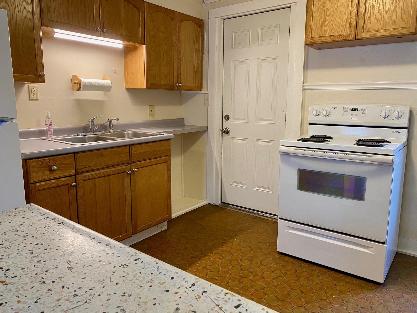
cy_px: 156
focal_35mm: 26
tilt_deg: -9.6
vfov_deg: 53.1
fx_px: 313
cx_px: 208
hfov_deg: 67.3
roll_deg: -1.3
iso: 160
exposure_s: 1/60
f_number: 1.8
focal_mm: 4.25
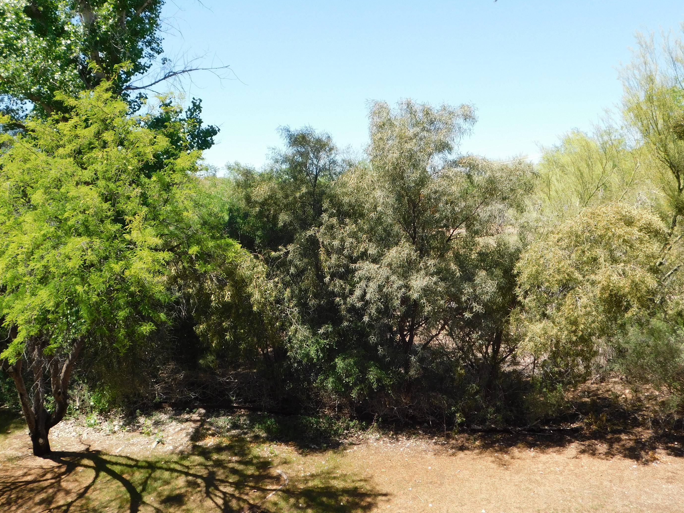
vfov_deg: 36.8
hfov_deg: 47.8
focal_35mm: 39
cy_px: 264
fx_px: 771
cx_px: 324
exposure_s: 1/640
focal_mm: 6.3
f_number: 3.5
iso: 125
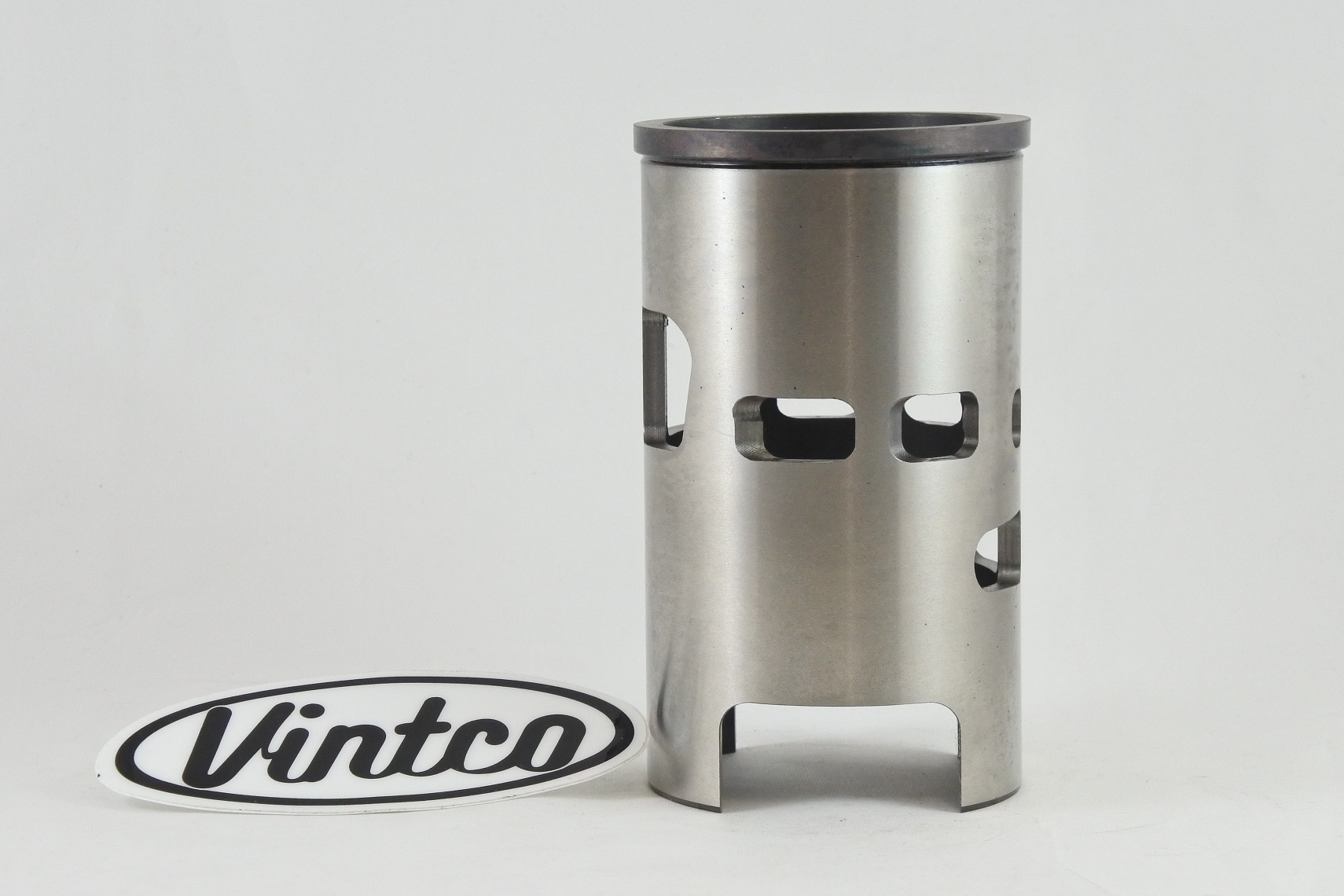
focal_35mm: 71
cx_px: 672
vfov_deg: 19.2
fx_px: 2650
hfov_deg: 28.5
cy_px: 448
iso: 720
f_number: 5.3
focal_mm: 26.4
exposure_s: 1/125
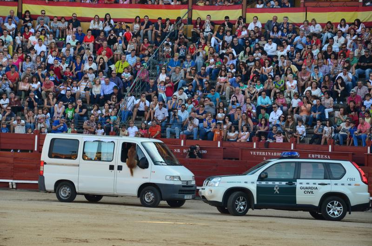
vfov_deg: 8.7
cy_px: 123
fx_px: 1624
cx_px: 186
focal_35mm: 158
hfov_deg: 13.1
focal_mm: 105
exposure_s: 1/50
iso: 250
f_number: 8
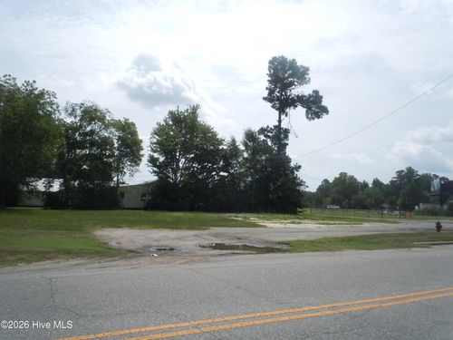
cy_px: 170
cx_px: 226
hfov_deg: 63.4
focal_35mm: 28
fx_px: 366
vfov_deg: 49.7
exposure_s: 1/400
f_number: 7.4
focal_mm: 5
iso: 100
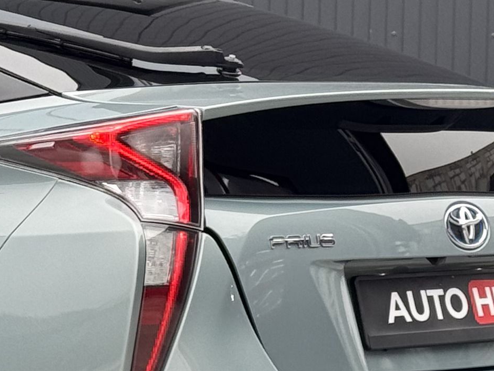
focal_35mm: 206
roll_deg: -0.6
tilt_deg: -1.0
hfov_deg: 9.4
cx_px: -157
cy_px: 237
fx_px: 2941
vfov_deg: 7.2
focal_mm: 6.76
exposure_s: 1/315
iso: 64
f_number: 1.78
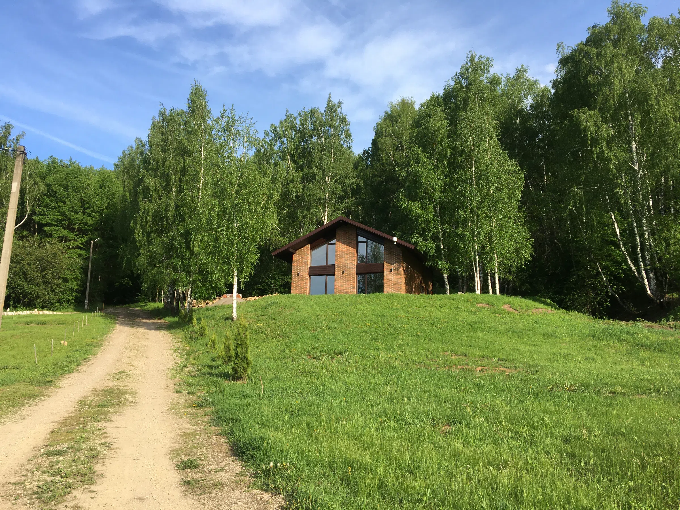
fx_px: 570
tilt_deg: +12.2
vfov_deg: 48.2
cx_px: 340
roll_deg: -0.4
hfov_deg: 61.7
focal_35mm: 29
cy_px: 255
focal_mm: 4.15
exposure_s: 1/1166
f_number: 2.2
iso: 25
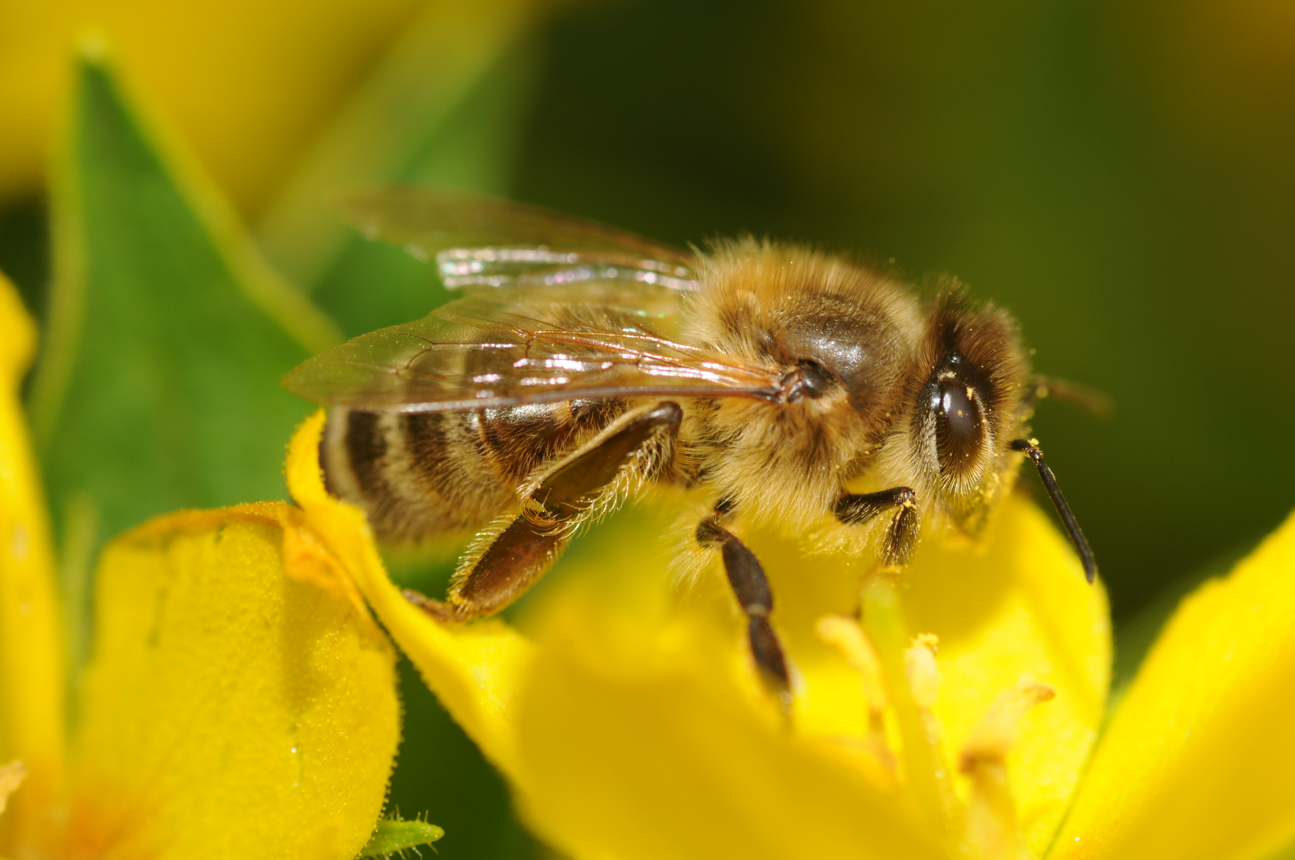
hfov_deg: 13.1
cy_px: 430
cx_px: 648
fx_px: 5659
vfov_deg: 8.7
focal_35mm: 158
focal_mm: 105
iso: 200
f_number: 11
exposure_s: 1/200
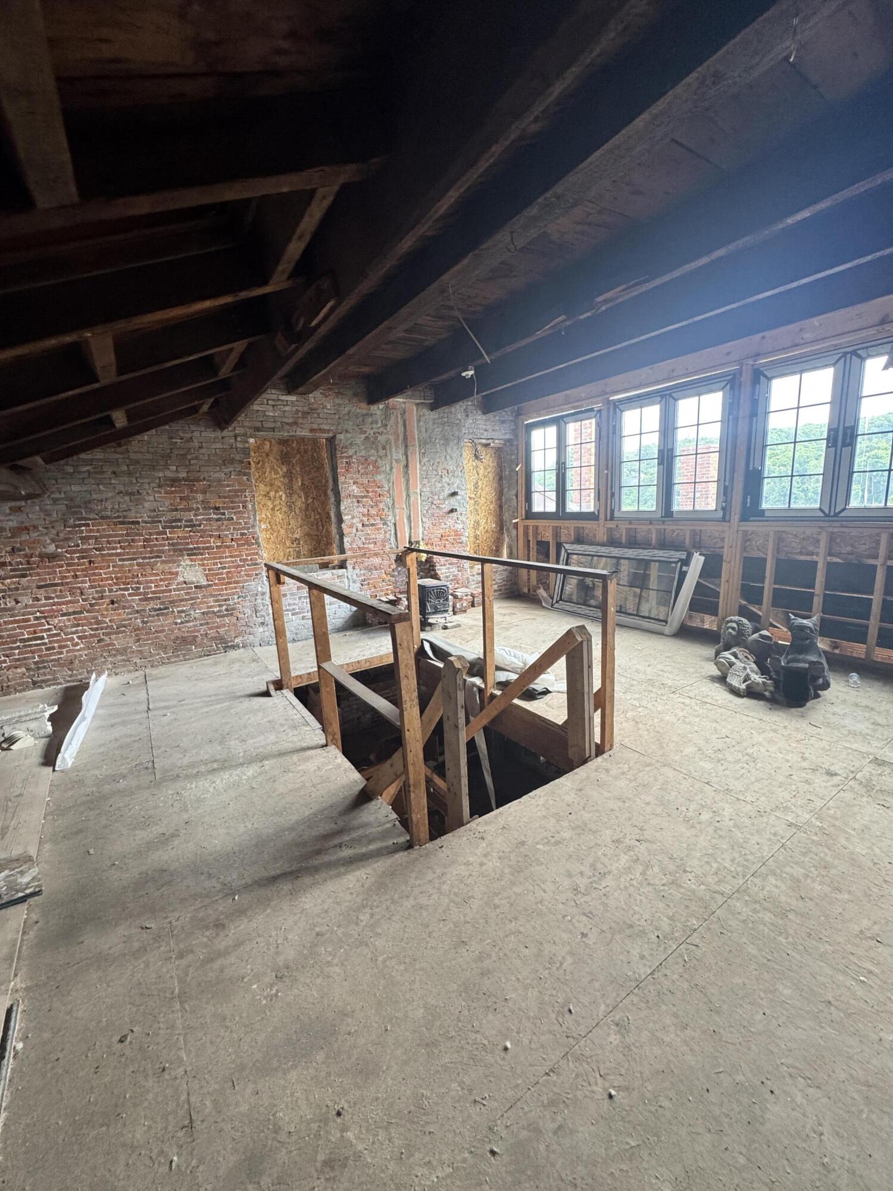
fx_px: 482
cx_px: 446
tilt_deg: -10.4
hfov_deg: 85.7
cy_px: 596
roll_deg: +2.3
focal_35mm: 14
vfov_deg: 102.1
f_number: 2.2
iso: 250
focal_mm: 2.22
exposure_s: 1/99
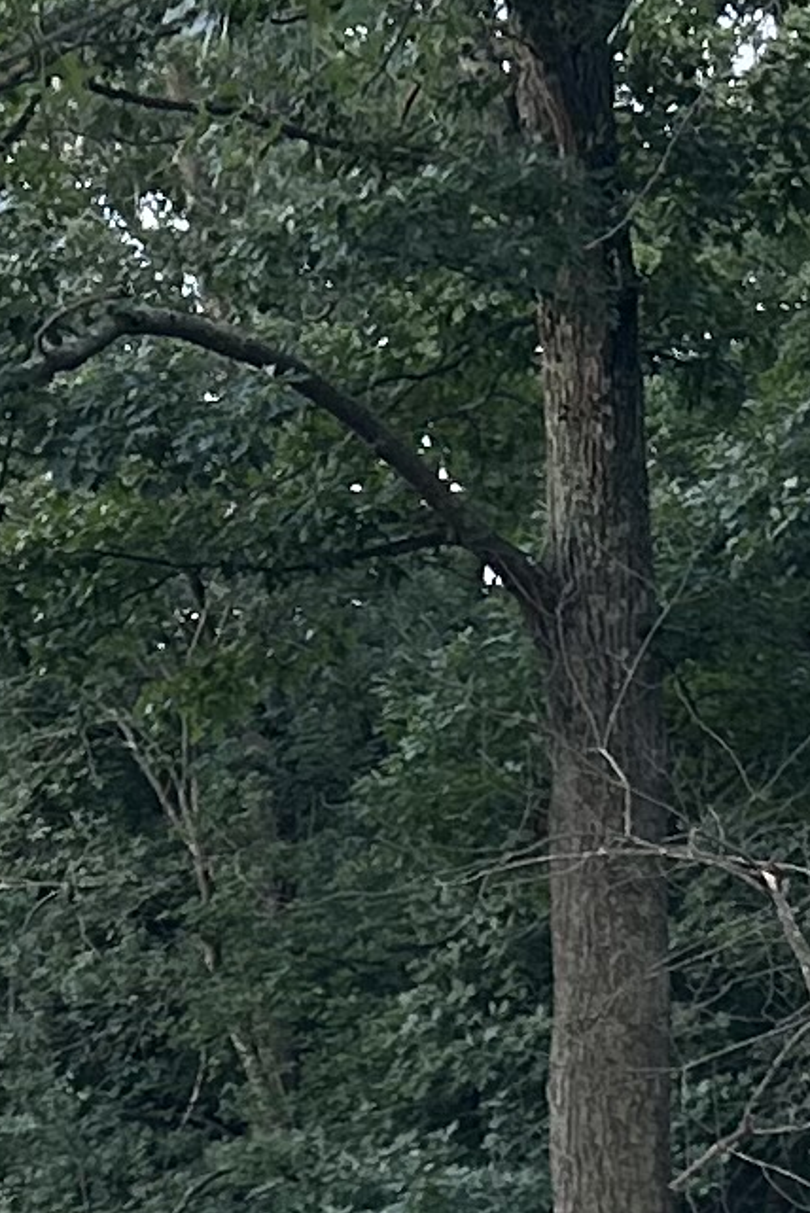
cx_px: 428
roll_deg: -0.6
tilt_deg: -7.4
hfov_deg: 8.1
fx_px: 5731
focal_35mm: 170
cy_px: 2006
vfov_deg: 11.4
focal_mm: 5.7
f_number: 1.5
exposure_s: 1/121
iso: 40
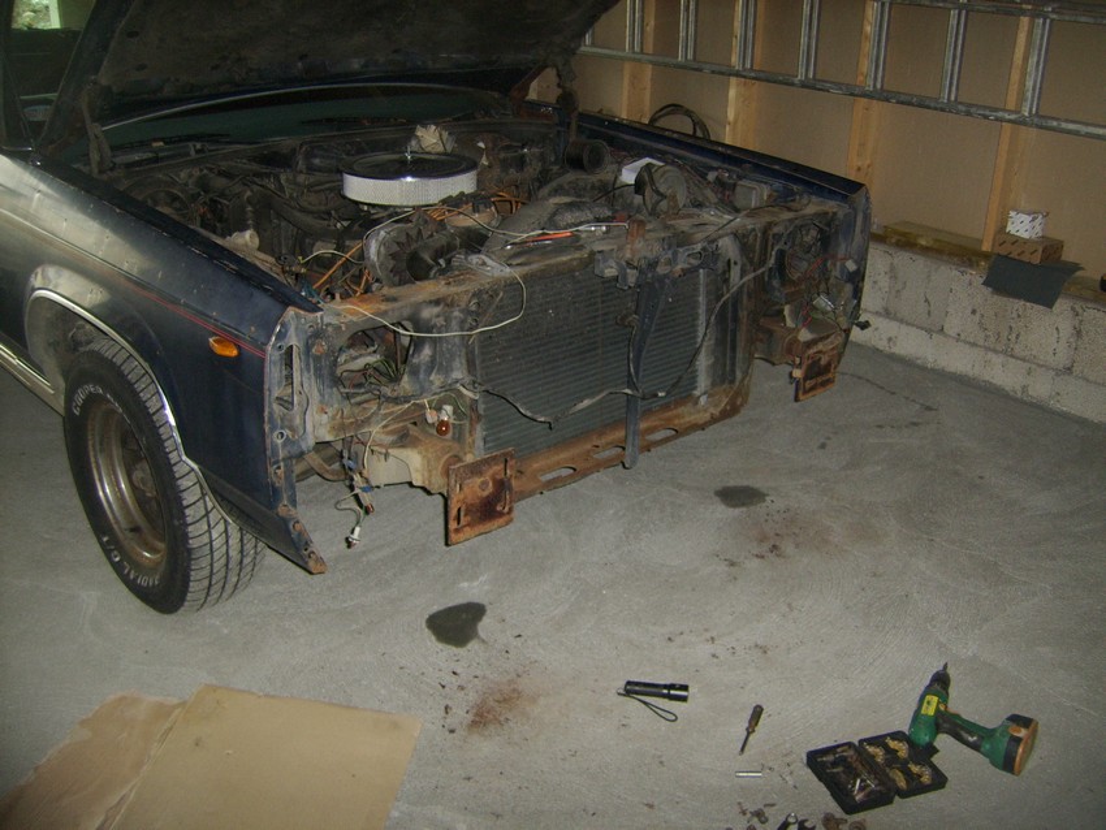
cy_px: 415
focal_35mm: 35
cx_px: 553
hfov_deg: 52.6
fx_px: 1119
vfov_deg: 40.7
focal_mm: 5.95
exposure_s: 1/30
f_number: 2.8
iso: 154
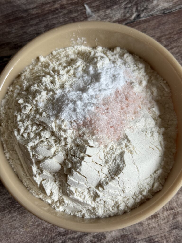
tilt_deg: -81.9
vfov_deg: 39.7
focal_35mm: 48
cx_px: 91
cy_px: 122
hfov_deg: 30.3
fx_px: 336
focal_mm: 6.76
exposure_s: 1/60
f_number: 1.78
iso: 50
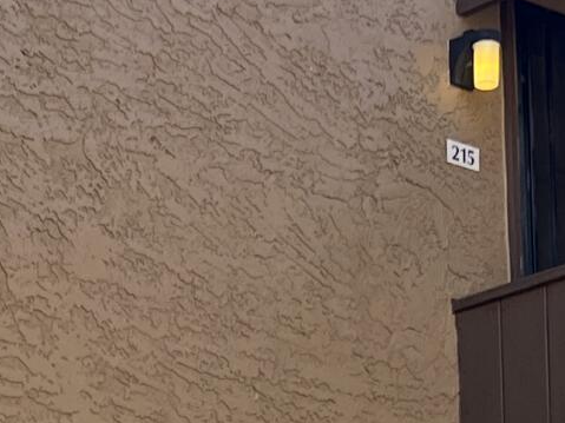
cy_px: 779
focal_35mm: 163
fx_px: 2660
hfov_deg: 12.1
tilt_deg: +5.5
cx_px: 308
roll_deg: +0.3
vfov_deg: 8.7
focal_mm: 5.7
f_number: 1.5
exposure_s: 1/359
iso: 50
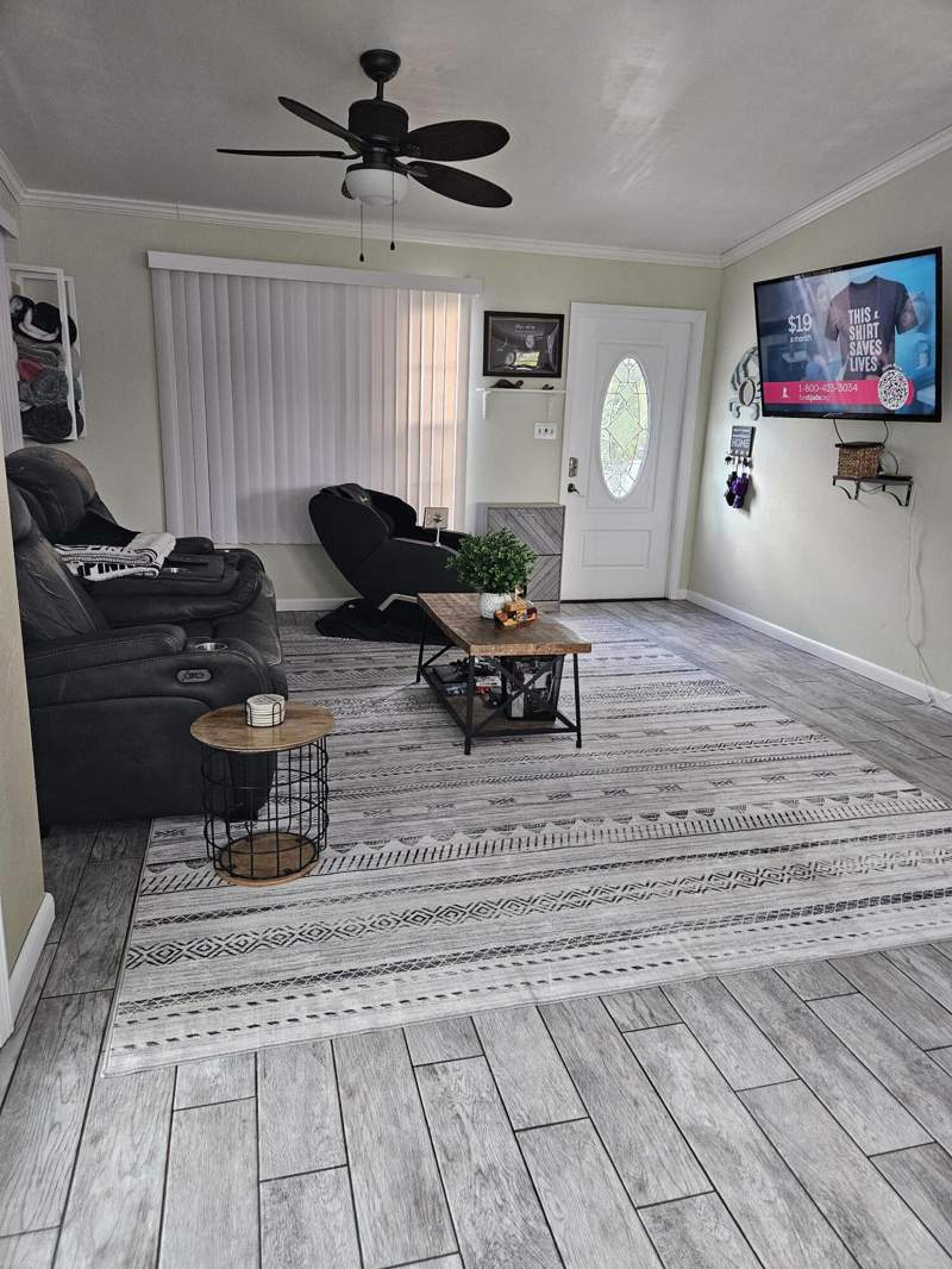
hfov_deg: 58.9
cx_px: 476
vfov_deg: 73.9
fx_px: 843
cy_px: 634
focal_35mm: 23
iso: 400
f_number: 1.8
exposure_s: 1/120
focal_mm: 5.4
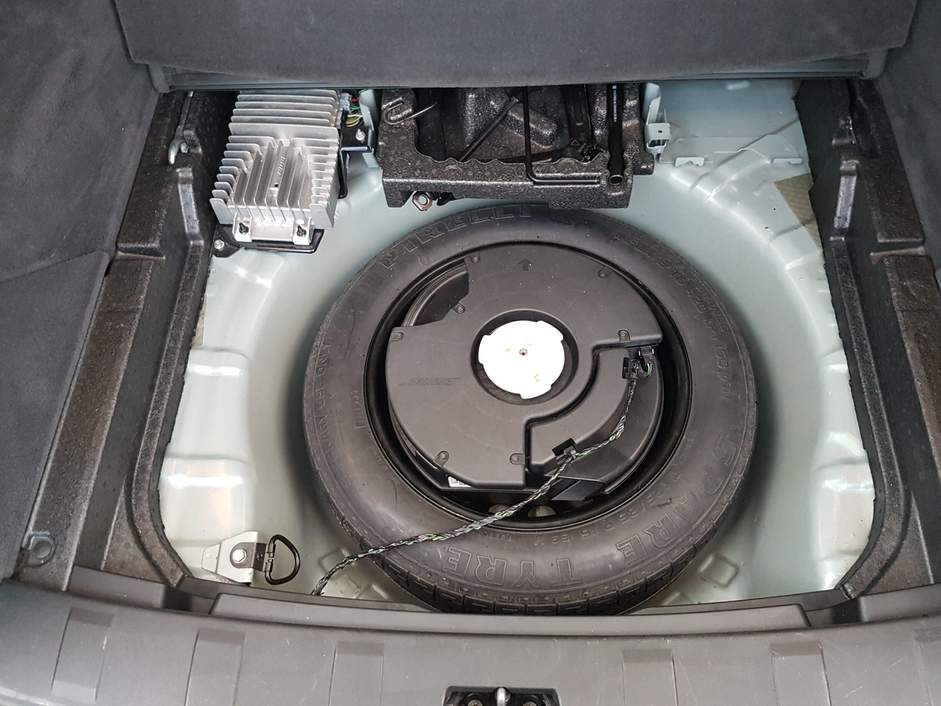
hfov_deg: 65.3
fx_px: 734
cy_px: 355
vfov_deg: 51.4
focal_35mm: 27
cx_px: 487
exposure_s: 1/12
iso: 200
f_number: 1.7
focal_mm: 4.2
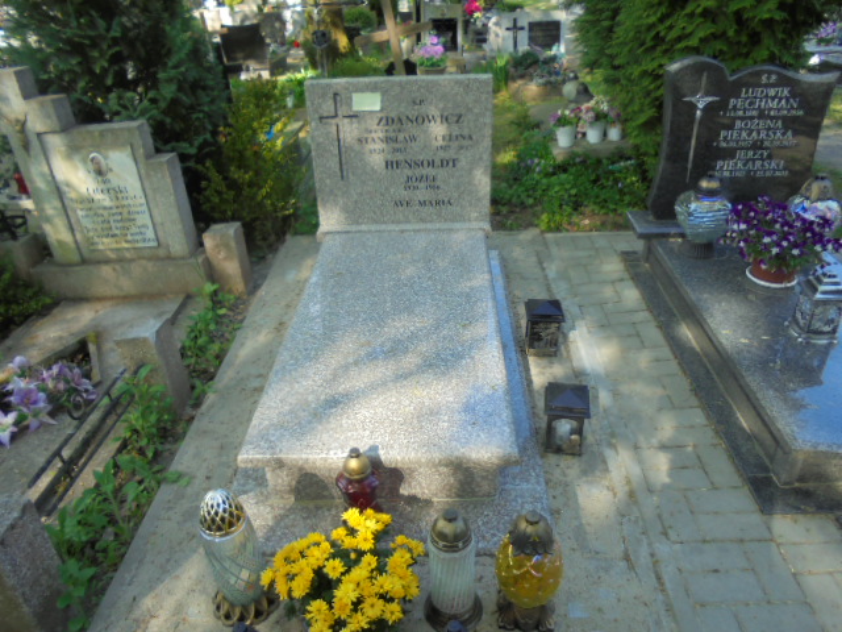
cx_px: 421
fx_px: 632
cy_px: 316
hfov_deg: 67.3
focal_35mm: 26
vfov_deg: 53.1
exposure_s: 1/160
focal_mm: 4.6
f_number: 3.5
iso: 100
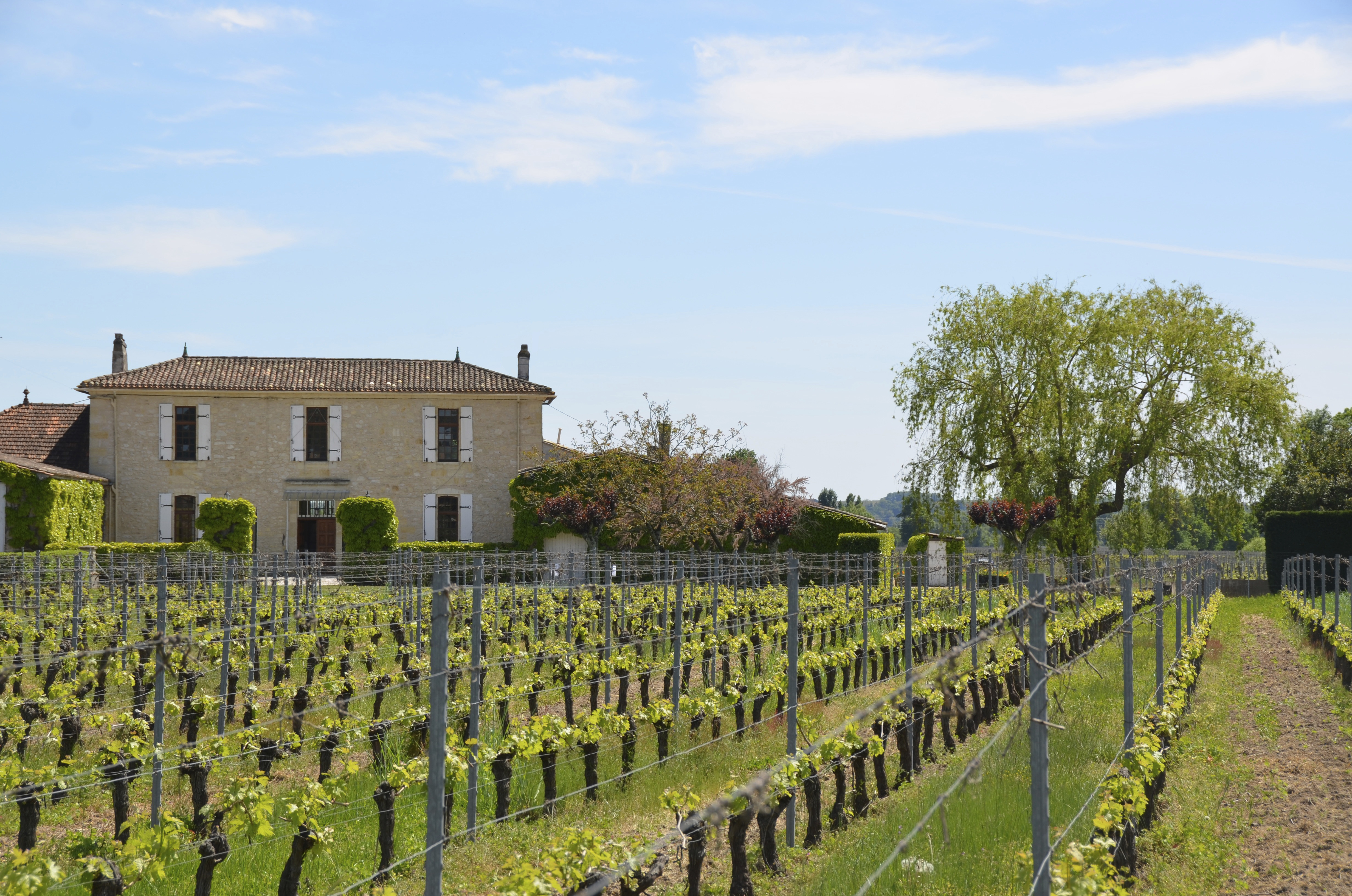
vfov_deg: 16.2
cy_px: 448
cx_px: 676
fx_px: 3148
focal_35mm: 84
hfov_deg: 24.2
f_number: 9
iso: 100
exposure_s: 1/250
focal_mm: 56
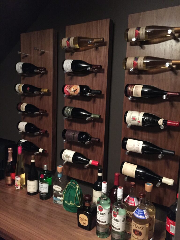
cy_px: 120
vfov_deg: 61.7
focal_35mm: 29
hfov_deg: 48.2
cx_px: 90
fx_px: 201
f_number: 2.2
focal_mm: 4.15
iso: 400
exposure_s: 1/15
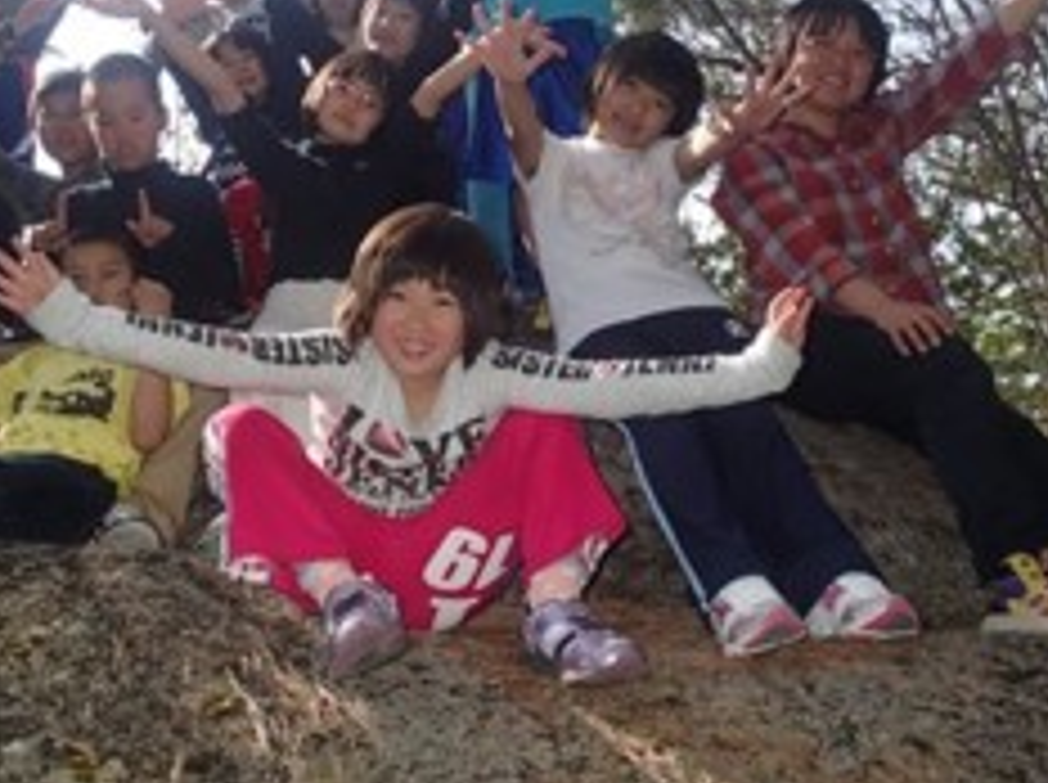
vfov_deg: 33.2
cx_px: 441
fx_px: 1300
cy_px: 252
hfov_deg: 43.8
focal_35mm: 43
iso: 100
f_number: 2.8
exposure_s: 1/640
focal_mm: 4.5
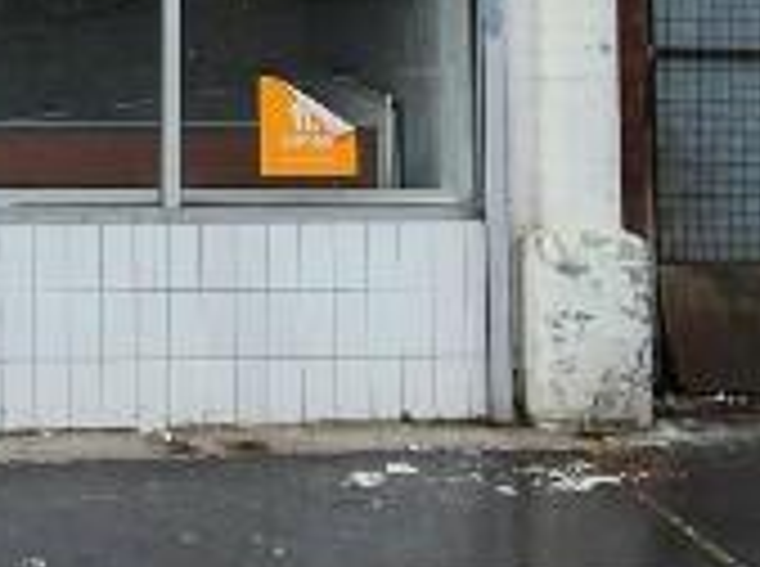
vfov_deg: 17.1
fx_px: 1731
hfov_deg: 22.9
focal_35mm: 79
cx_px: -135
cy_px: -243
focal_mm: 1.7
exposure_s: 1/688
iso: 32
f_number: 2.2
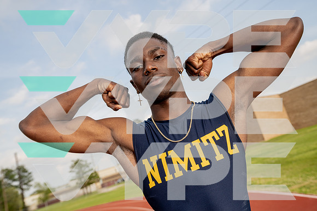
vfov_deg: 38.9
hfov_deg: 55.8
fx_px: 299
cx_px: 158
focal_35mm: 34
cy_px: 106
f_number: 5
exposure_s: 1/250
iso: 100
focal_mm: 34
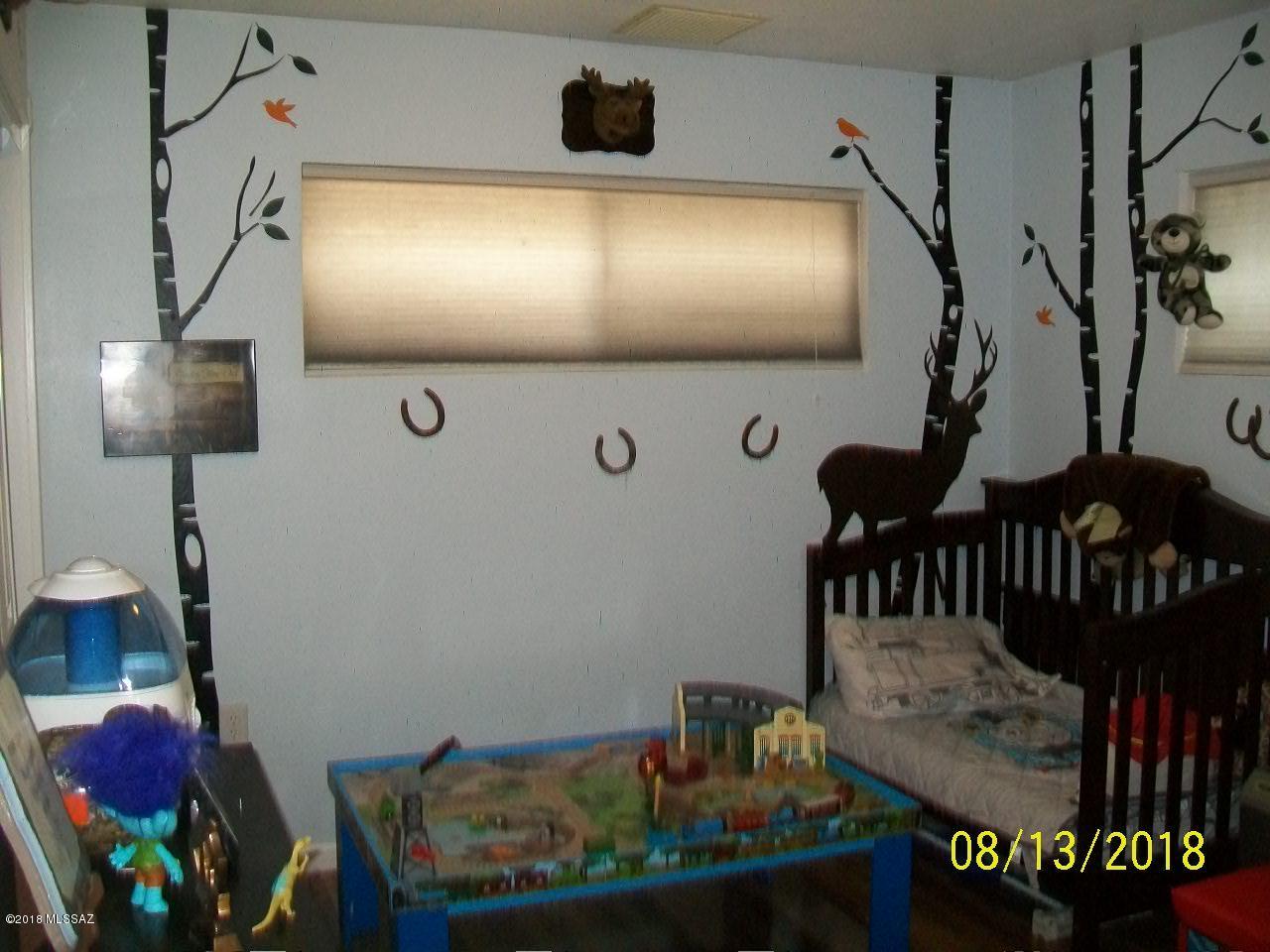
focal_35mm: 34
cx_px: 635
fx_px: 1247
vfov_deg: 41.8
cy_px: 476
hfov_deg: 54.0
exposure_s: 1/60
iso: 160
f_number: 2.7
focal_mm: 6.1
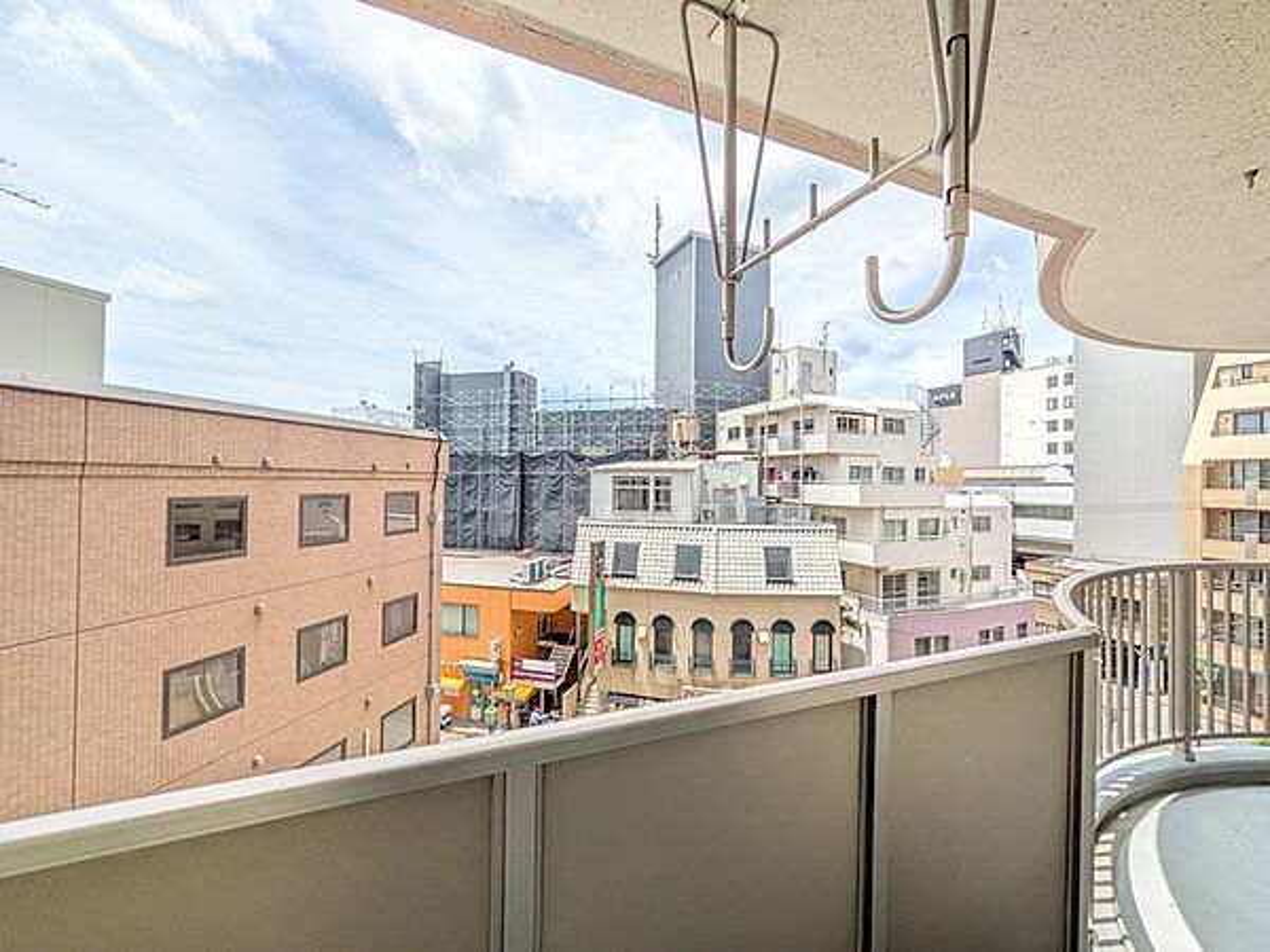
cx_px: 635
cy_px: 476
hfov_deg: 102.1
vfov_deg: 85.7
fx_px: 514
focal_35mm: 14
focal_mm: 1.83
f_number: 2.2
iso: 50
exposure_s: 1/1852
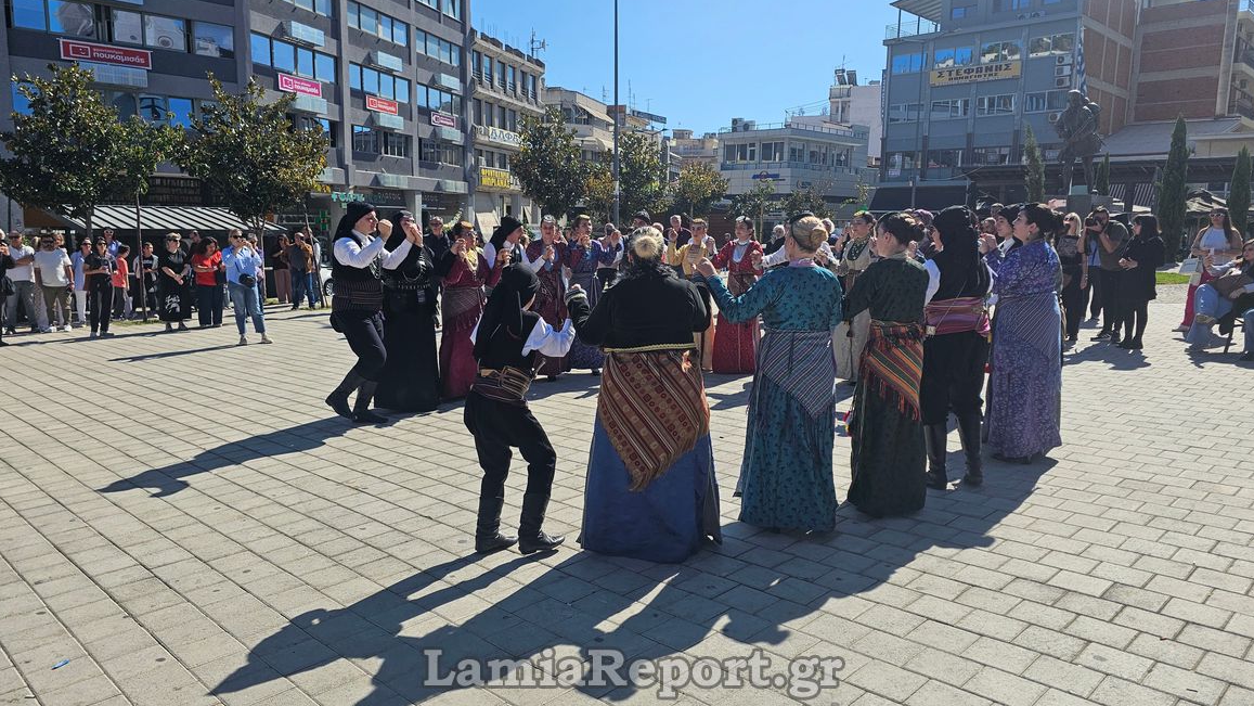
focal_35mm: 26
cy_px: 326
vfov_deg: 44.4
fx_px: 865
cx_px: 633
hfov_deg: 71.9
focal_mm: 6.3
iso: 16
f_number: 1.7
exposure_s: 1/1461
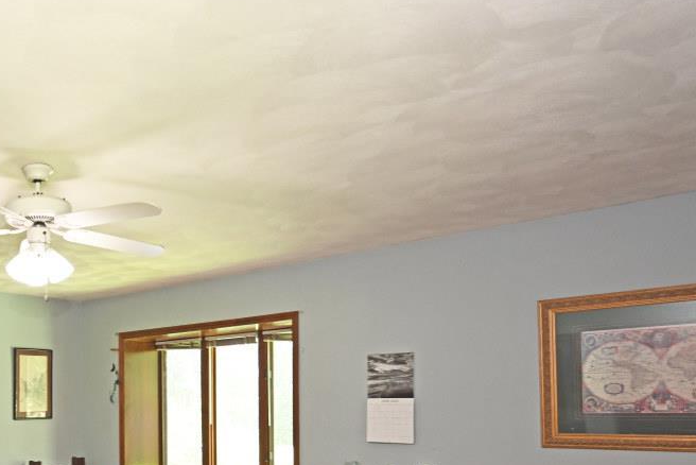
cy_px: 398
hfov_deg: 52.7
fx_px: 619
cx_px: 91
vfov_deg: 38.9
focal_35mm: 32
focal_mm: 14
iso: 720
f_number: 4
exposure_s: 1/60
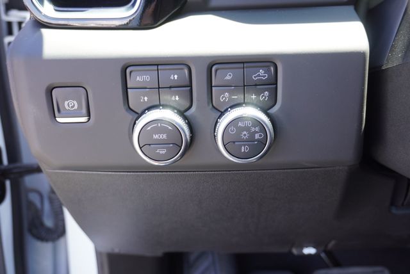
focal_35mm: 36
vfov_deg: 36.9
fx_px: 410
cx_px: 205
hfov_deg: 53.1
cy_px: 137
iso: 200
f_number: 4.5
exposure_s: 1/60
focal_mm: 24
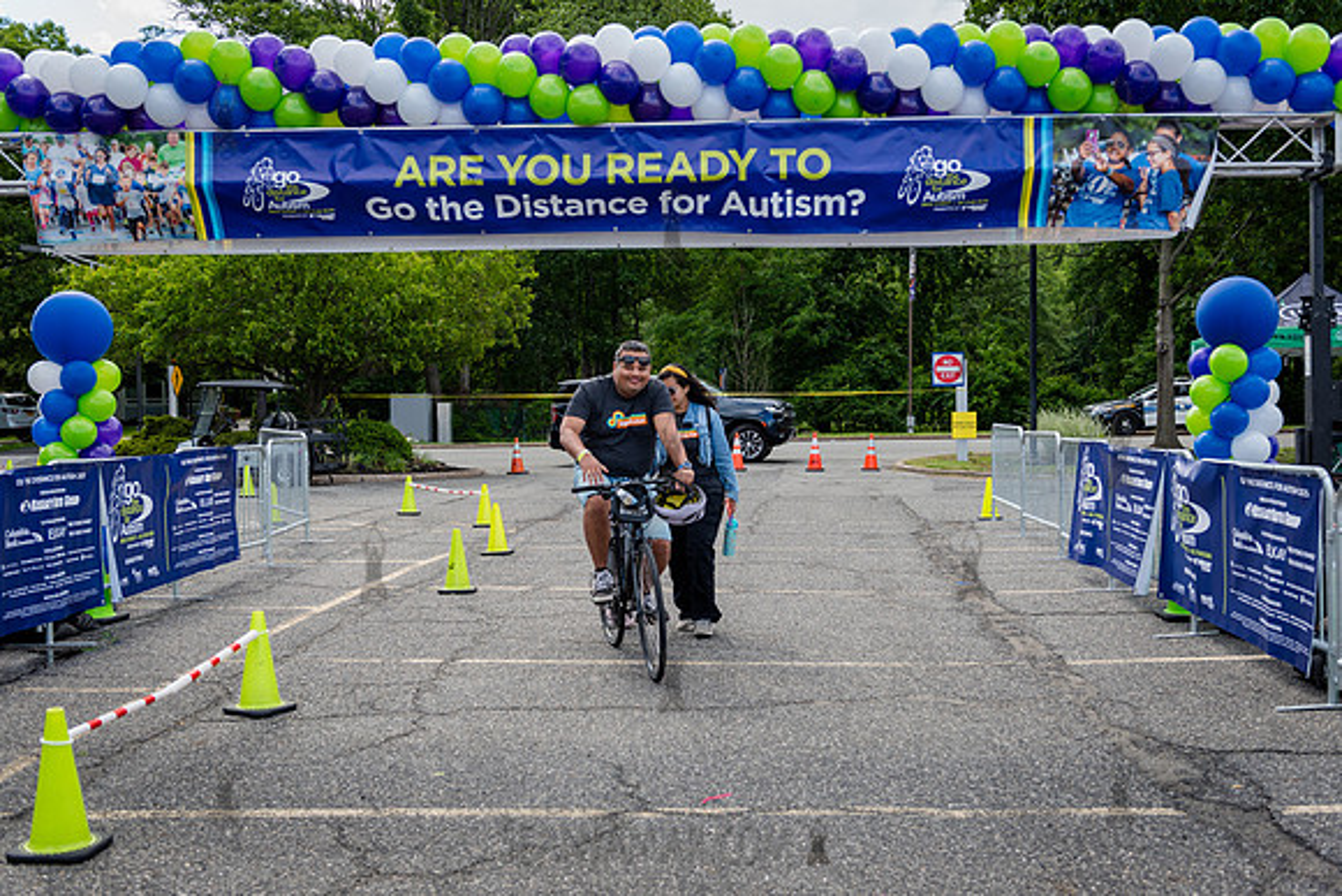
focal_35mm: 39
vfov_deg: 34.5
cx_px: 671
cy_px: 448
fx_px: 1444
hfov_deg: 49.9
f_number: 4
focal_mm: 38
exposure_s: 1/400
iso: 200
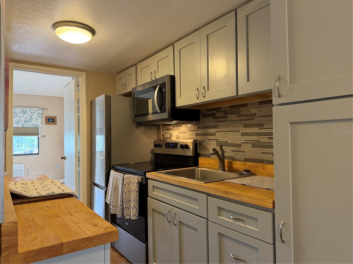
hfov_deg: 71.6
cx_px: 176
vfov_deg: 56.8
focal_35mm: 24
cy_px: 132
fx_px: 245
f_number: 1.78
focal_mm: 6.76
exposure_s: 1/60
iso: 200
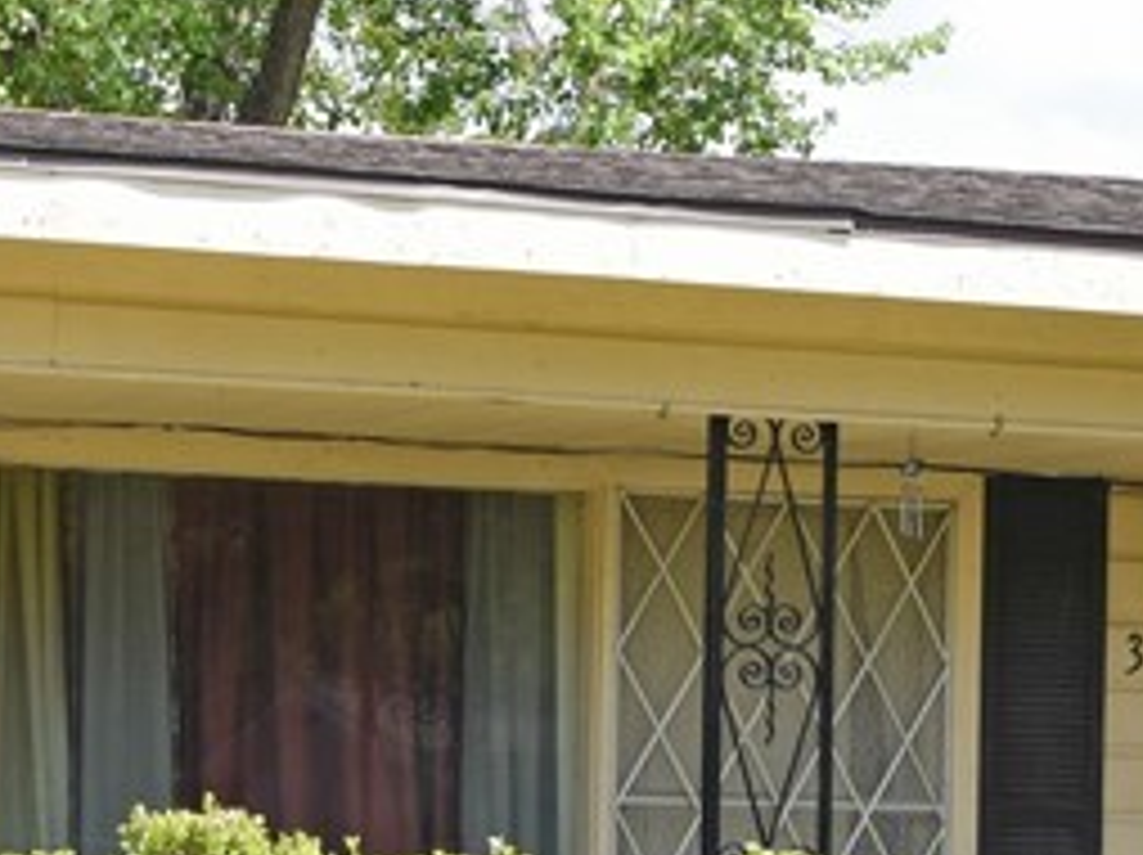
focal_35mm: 148
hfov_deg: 13.3
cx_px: 945
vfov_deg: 9.9
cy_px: 860
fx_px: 4882
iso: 200
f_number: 7.1
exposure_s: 1/250
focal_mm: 36
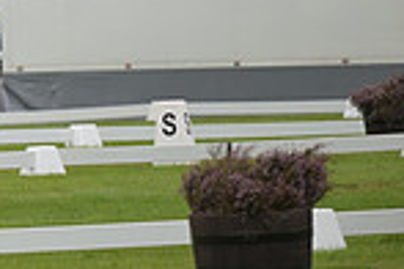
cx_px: -382
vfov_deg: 1.7
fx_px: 8876
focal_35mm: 791
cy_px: -251
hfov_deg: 2.6
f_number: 3.5
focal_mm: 200
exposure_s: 1/1250
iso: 560
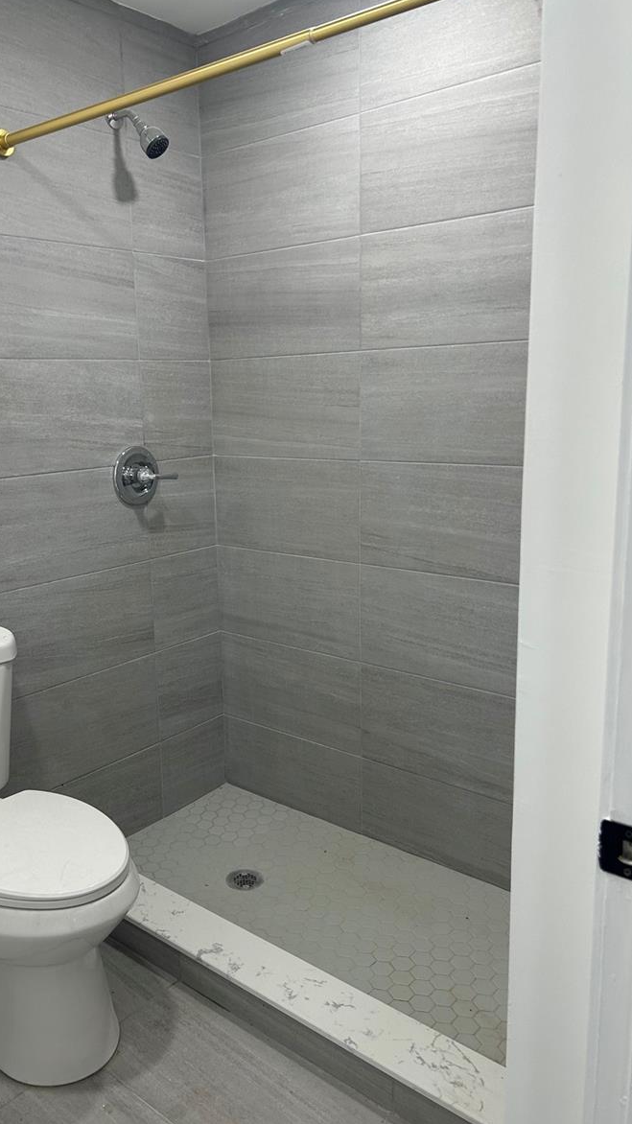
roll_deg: +1.2
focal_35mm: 29
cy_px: 566
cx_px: 242
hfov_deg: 39.9
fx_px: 864
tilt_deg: -11.5
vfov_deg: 66.1
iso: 100
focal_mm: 5.7
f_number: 1.5
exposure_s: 1/121
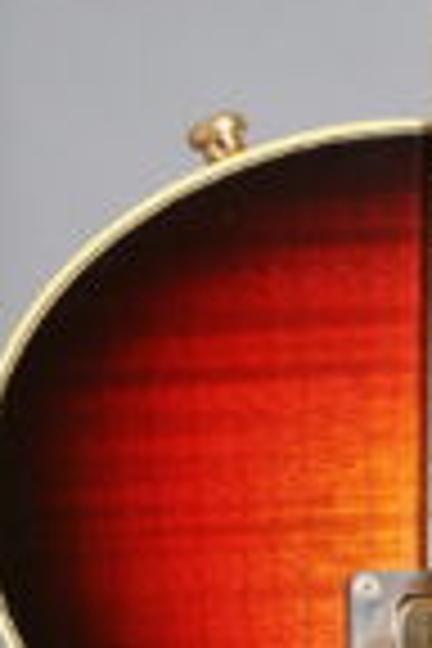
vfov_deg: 7.5
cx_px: 569
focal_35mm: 267
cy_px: 1058
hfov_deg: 5.1
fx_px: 4806
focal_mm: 67
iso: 160
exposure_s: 1/125
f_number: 8
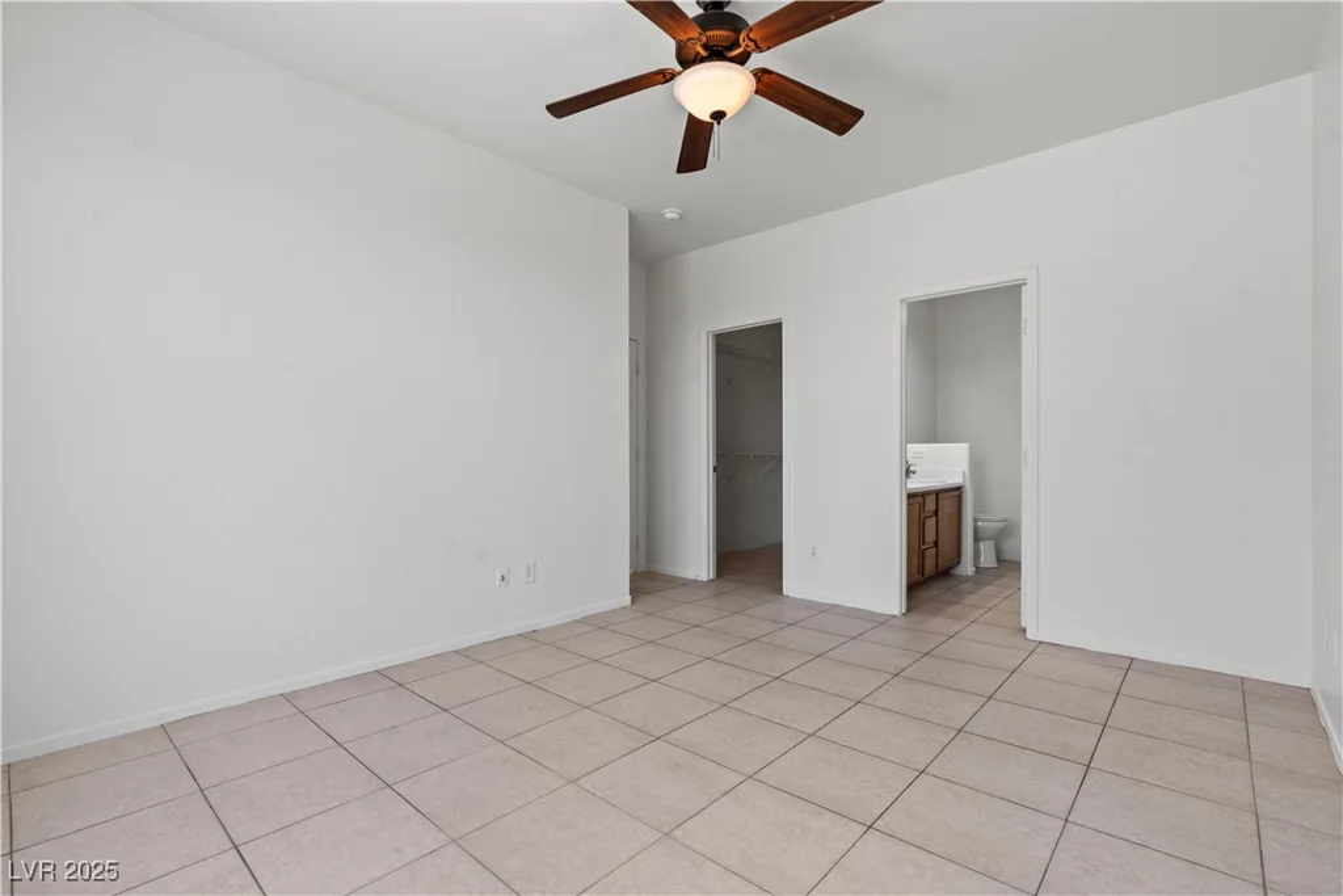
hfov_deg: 96.7
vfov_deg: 73.8
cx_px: 672
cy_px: 448
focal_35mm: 16
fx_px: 597
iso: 200
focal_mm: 16
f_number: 9
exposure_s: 1/1.25
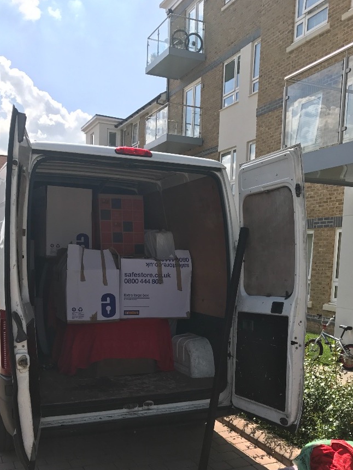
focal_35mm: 39
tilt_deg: -5.7
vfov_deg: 46.9
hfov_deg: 36.8
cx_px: 194
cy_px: 323
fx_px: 531
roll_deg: -2.5
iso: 20
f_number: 1.8
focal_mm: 3.99
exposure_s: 1/1916
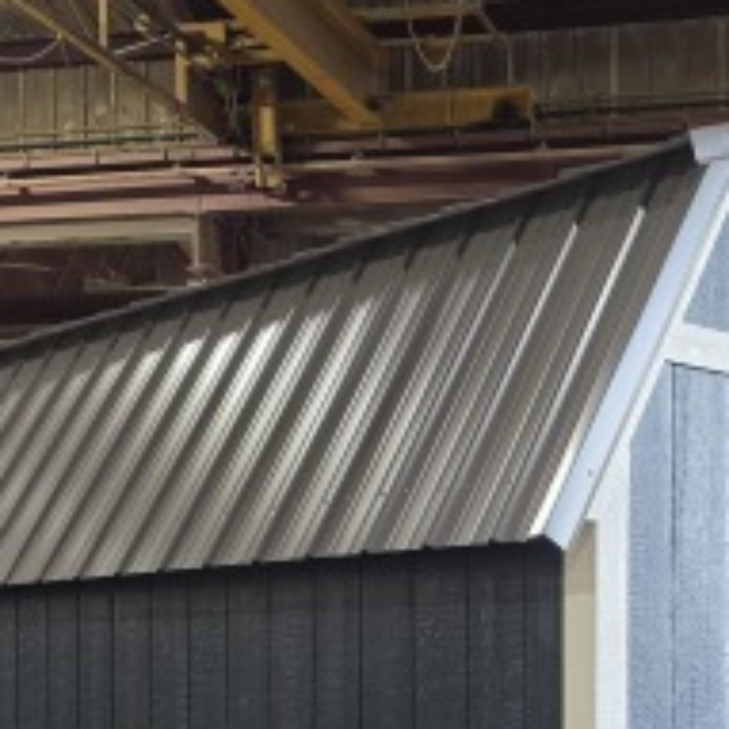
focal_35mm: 68
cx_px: 653
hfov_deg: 24.6
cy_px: 729
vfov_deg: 24.2
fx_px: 1620
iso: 320
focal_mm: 6.5
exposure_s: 1/120
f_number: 1.4
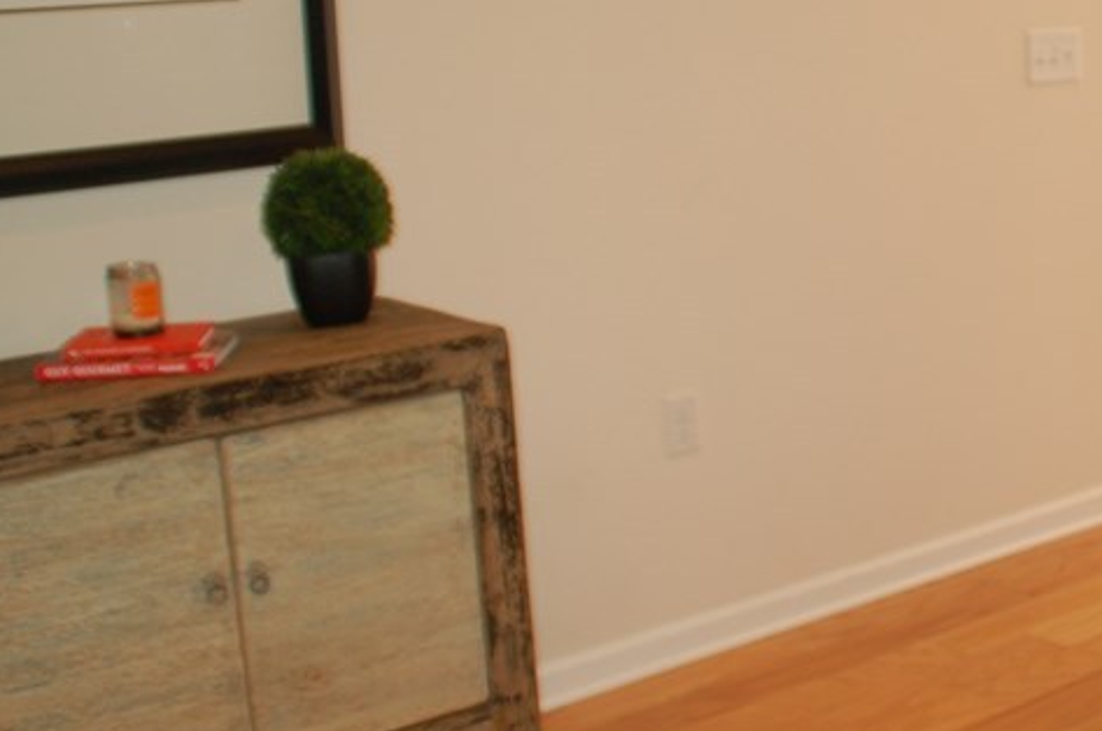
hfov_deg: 29.8
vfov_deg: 21.8
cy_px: 279
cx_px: 1145
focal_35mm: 62
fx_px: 1895
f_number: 3.5
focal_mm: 18
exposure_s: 1/60
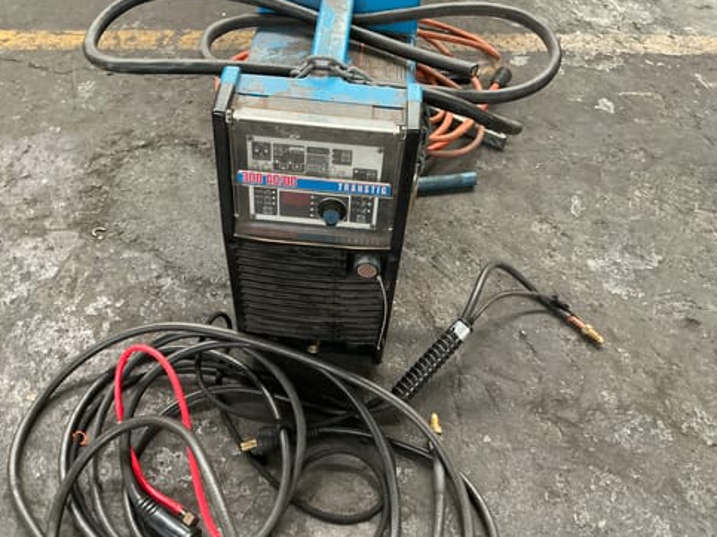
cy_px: 274
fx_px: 601
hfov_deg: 61.7
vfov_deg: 48.2
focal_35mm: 29
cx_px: 361
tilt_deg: -51.2
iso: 160
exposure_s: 1/60
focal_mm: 3
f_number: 1.8
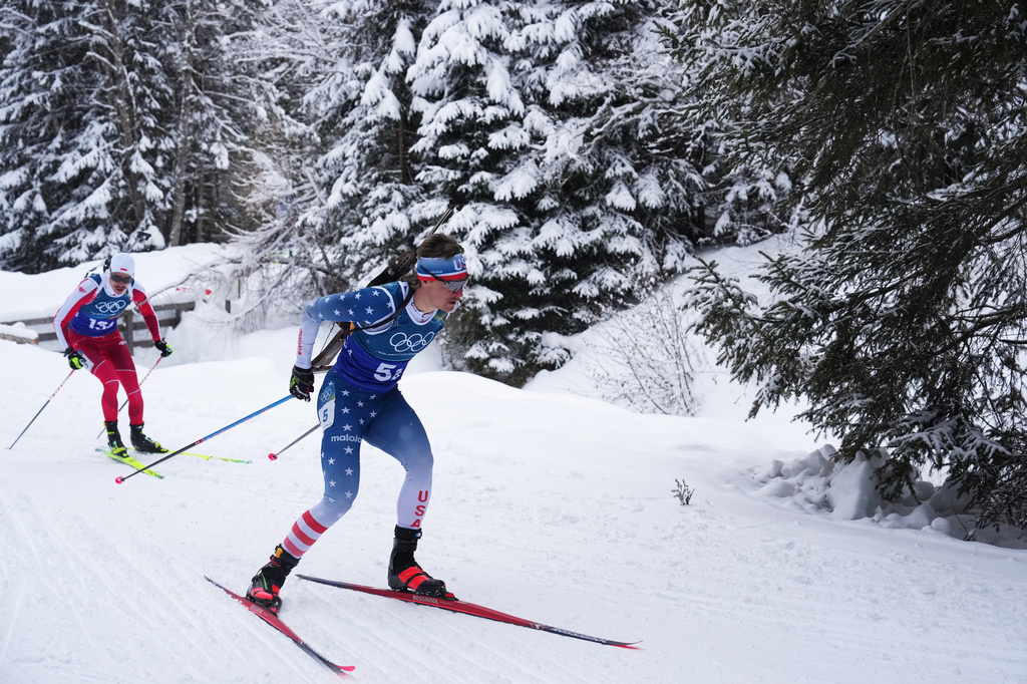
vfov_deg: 25.5
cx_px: 514
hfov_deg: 37.5
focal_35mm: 53
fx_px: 1511
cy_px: 342
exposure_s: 1/1600
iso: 2000
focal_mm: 53
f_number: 4.5
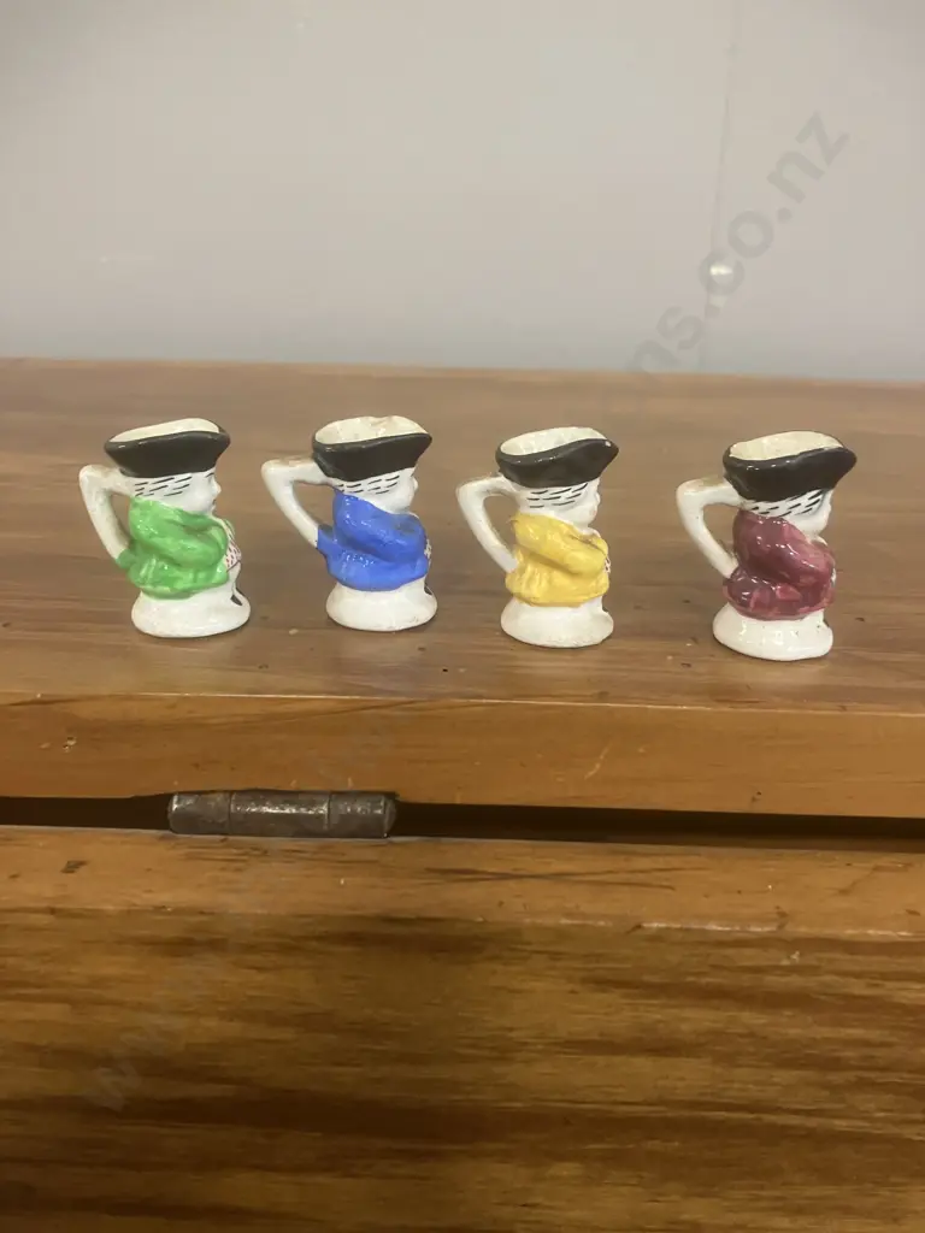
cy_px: 616
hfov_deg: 49.7
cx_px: 462
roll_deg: -0.6
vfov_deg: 63.4
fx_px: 998
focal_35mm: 28
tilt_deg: -20.4
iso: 250
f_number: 1.8
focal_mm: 3.99
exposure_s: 1/33
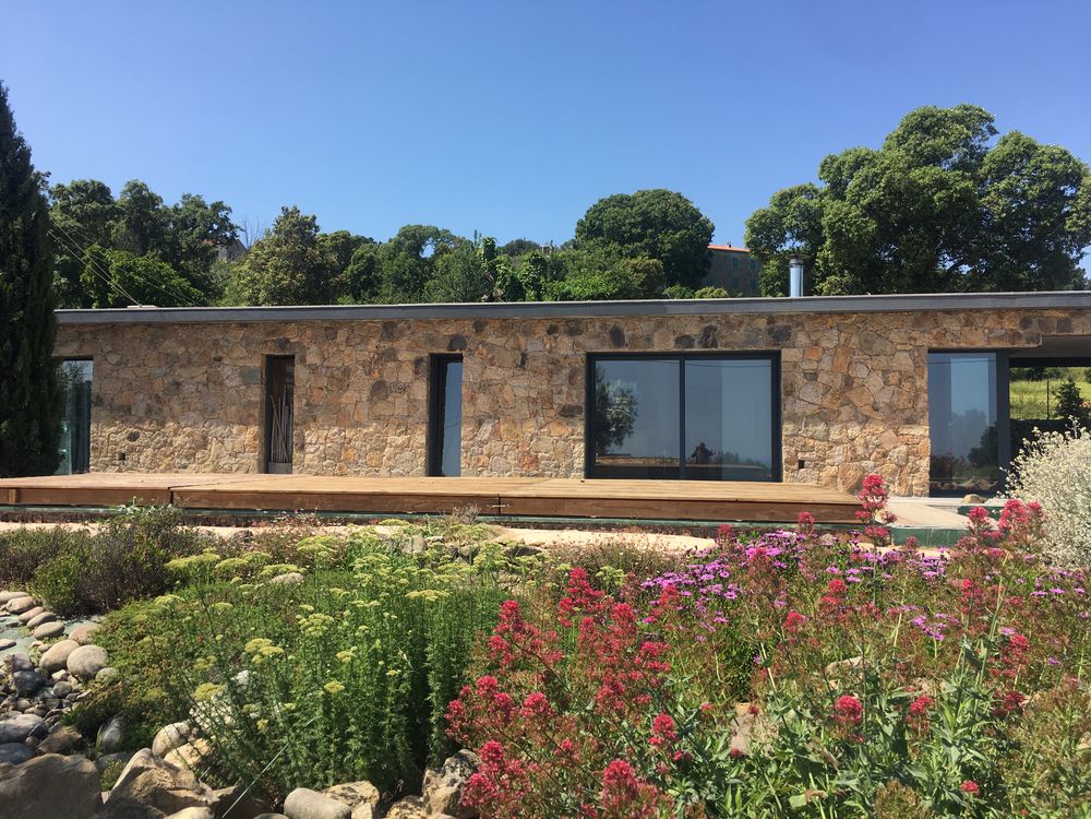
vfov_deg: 48.2
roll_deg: -1.3
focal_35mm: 29
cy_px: 410
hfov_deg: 61.7
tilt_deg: +3.0
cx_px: 546
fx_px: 914
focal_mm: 4.15
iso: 25
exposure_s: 1/1115
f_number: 2.2
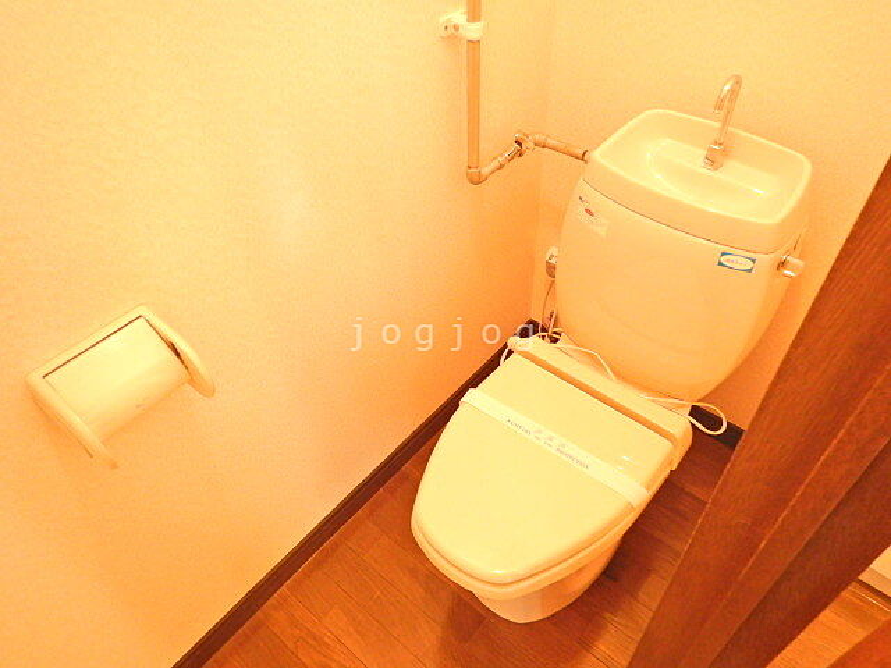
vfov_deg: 56.8
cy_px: 334
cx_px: 446
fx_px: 618
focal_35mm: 24
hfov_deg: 71.6
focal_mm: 4.3
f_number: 2.8
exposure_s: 1/8
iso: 500
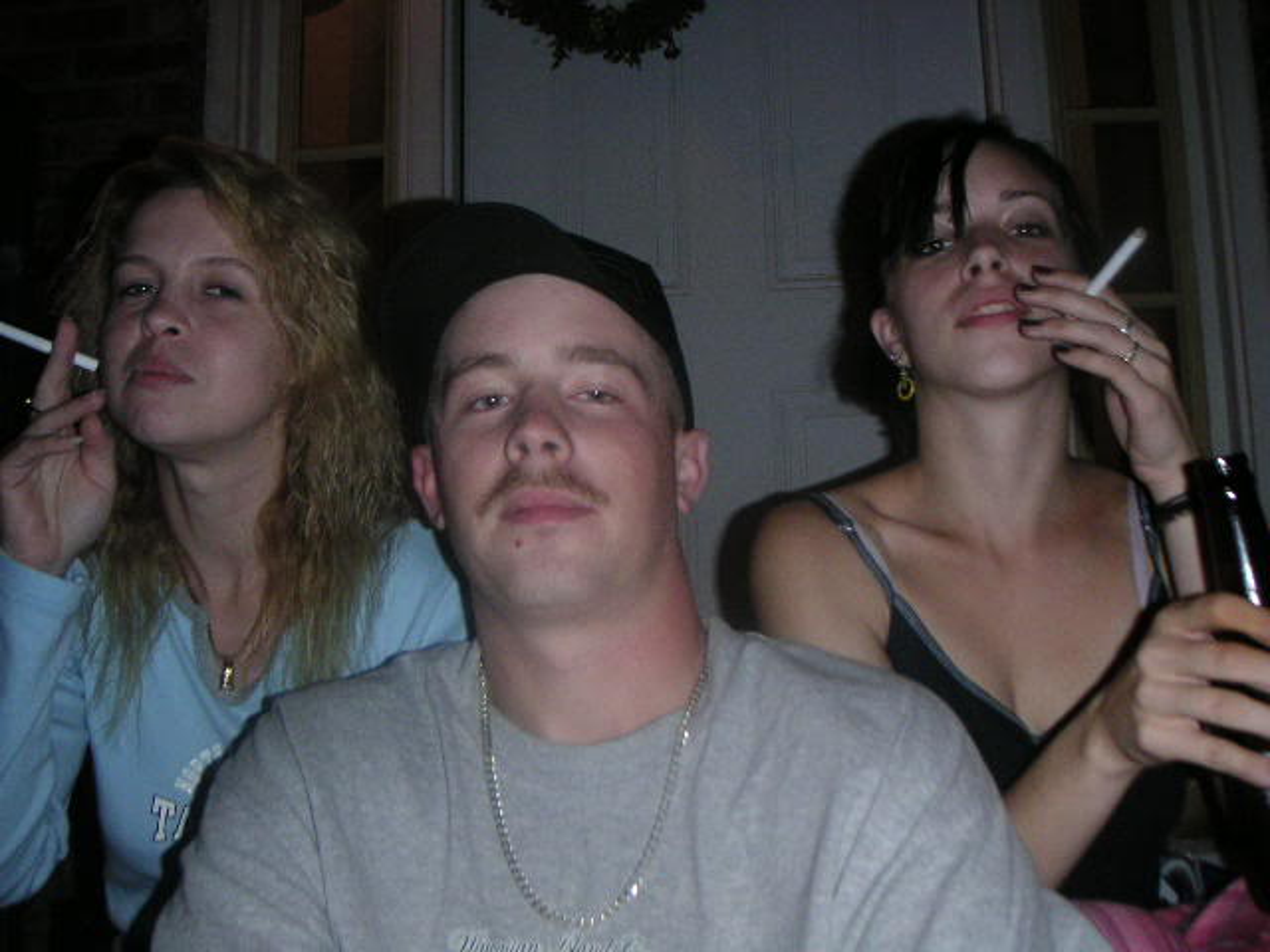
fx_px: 1394
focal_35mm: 38
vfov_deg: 37.7
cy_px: 476
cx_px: 635
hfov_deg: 49.0
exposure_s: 1/45
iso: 160
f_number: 2.8
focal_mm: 6
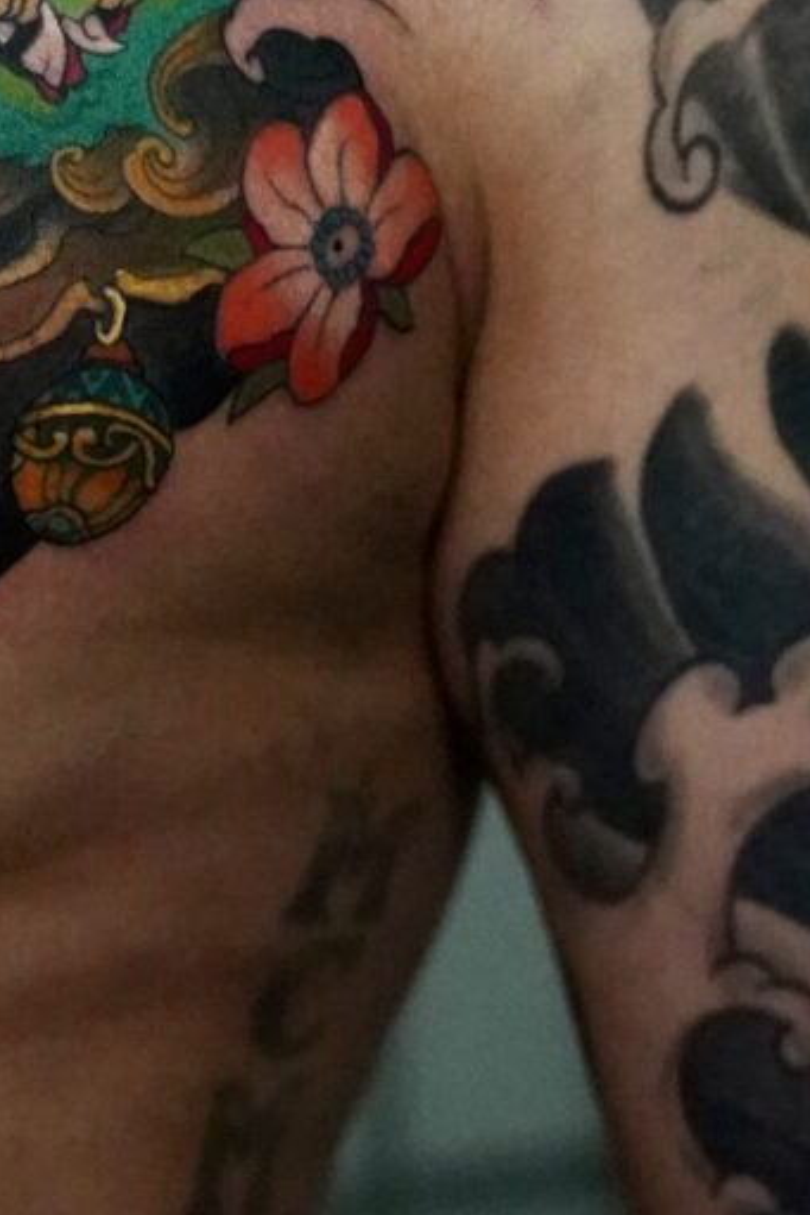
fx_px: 6374
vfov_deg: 10.8
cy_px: -6
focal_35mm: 189
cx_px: -100
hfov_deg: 7.2
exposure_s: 1/1000
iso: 10000
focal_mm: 56
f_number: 3.2
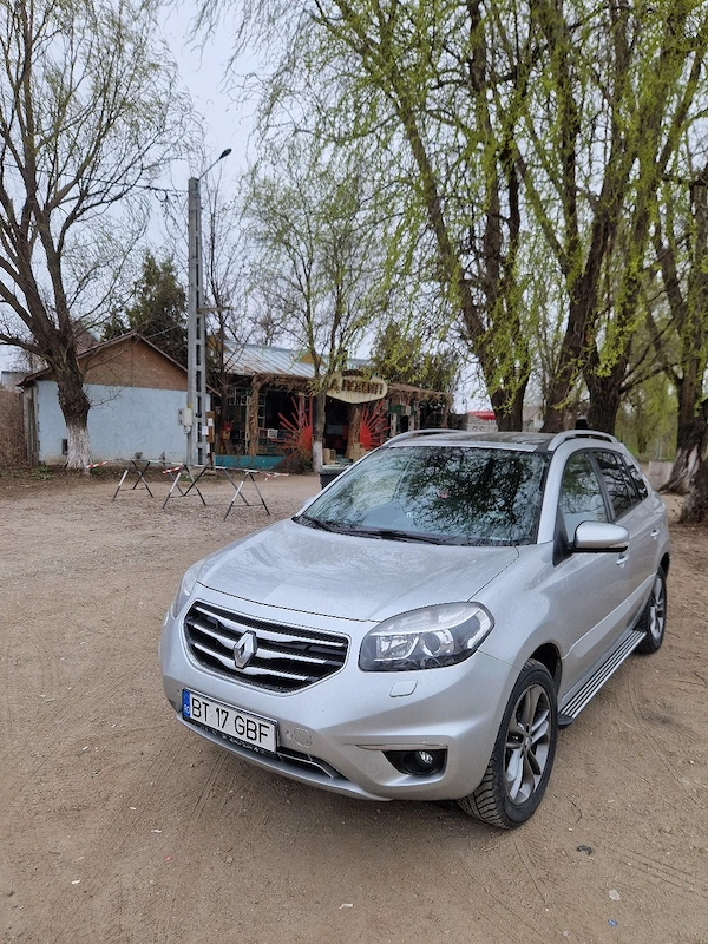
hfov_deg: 58.9
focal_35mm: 23
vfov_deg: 73.9
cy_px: 472
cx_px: 354
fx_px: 627
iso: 50
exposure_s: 1/526
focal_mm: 5.4
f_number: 1.8
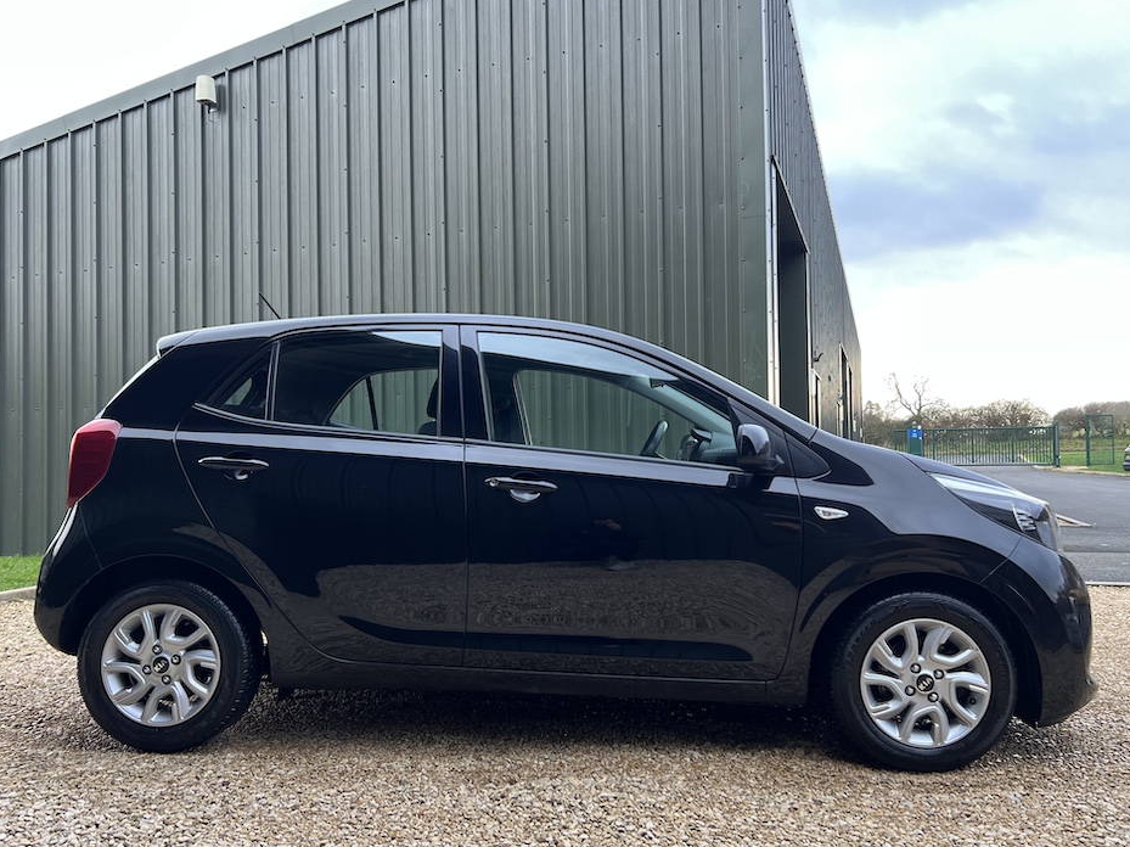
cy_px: 428
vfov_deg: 49.7
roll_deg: +1.6
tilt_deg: +1.5
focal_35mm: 28
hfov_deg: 63.5
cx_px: 556
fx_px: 914
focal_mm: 5.7
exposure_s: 1/121
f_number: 1.5
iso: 125
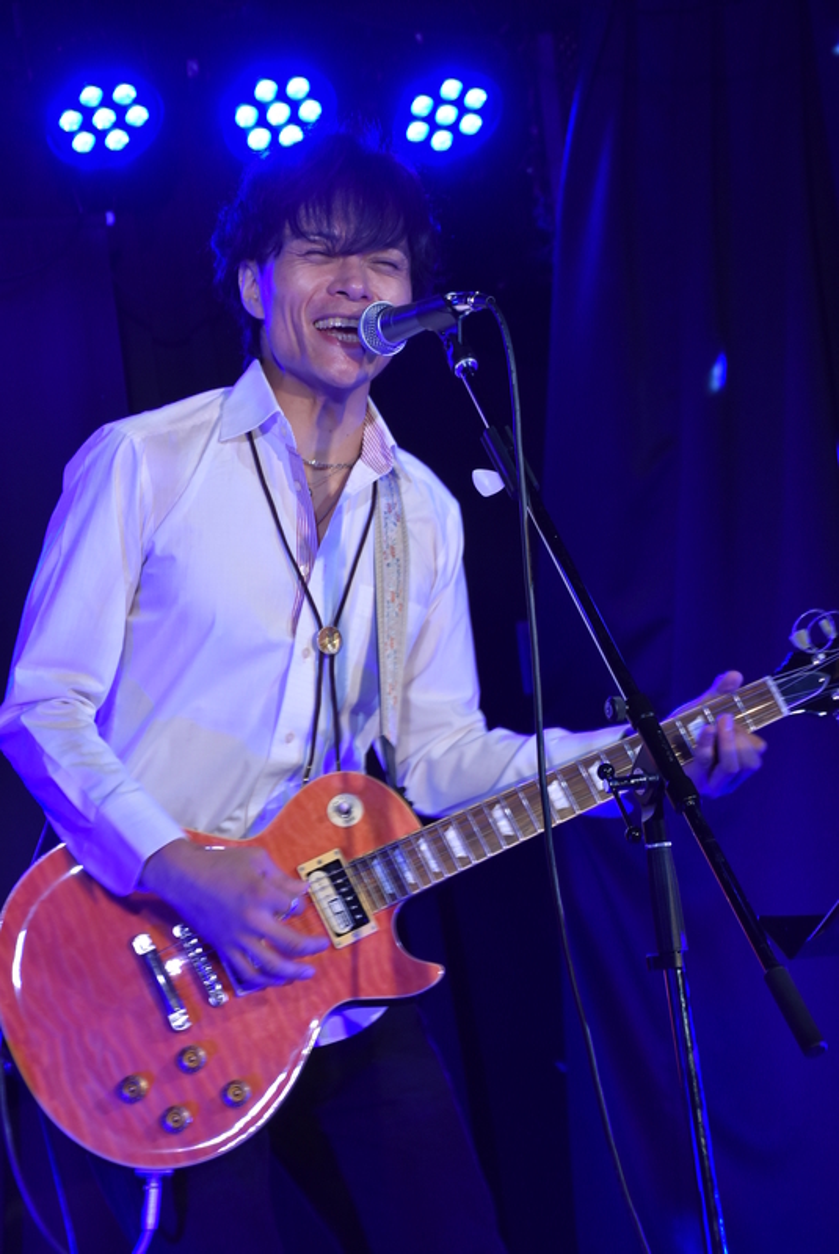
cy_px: 627
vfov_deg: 19.4
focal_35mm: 105
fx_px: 3662
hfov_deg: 13.1
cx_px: 420
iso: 640
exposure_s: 1/60
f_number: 5.3
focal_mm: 70
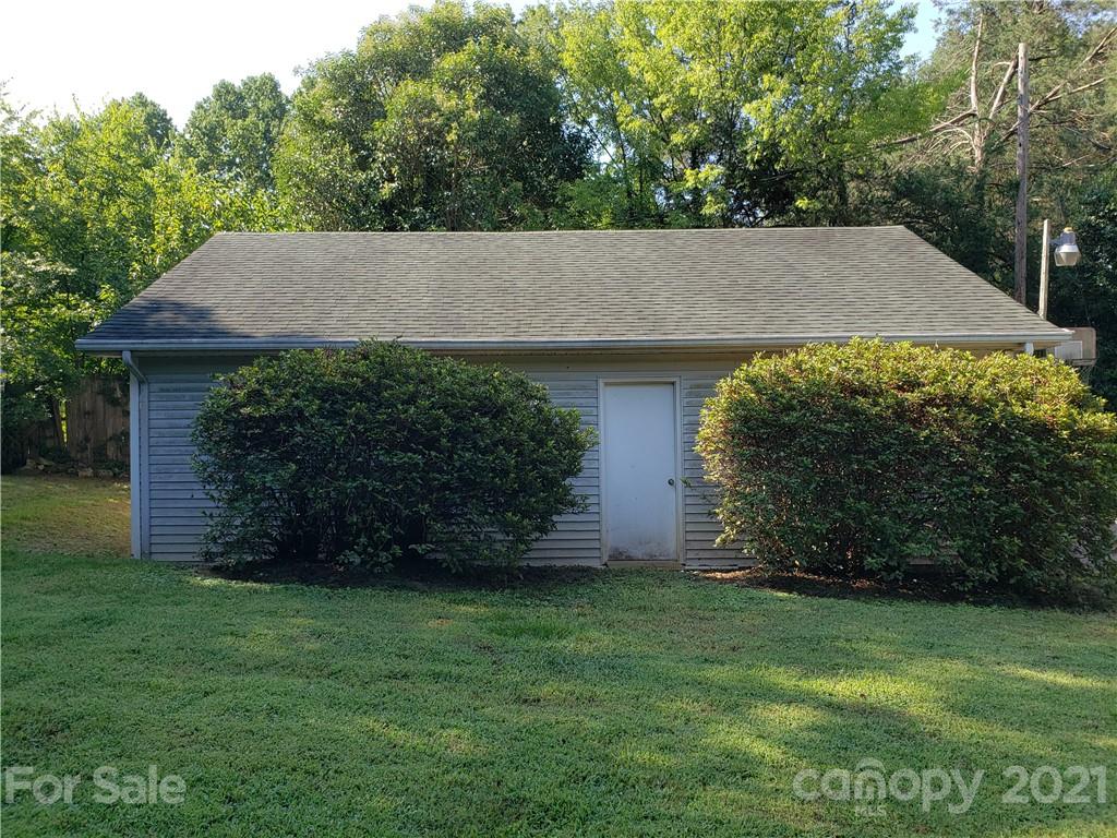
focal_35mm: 26
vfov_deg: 53.1
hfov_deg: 67.3
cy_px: 419
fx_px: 839
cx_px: 558
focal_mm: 4.3
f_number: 2.4
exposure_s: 1/340
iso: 50
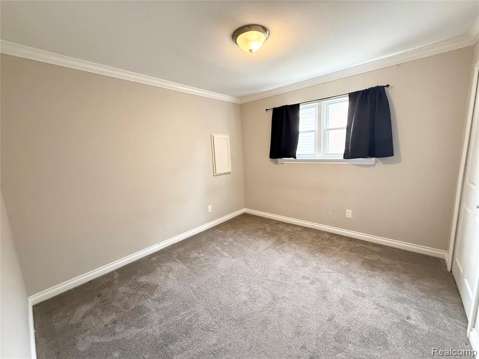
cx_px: 240
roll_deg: +2.8
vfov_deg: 85.7
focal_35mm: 14
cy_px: 180
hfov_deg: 102.1
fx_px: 194
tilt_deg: -8.4
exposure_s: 1/120
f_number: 2.2
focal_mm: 2.22
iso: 500
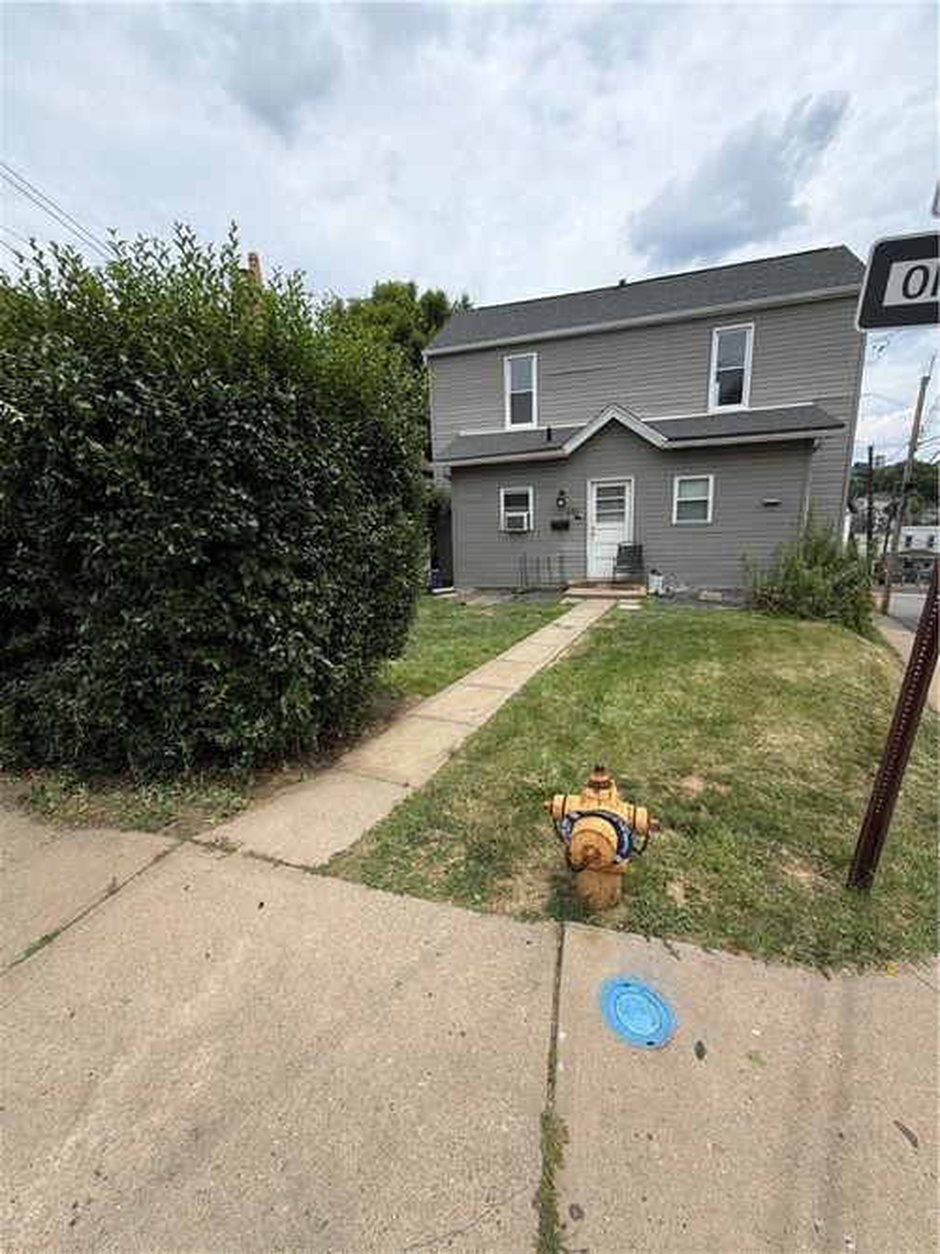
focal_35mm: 14
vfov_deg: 102.1
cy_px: 627
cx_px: 470
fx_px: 507
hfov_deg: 85.7
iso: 20
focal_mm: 2.22
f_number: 2.2
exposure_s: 1/1125
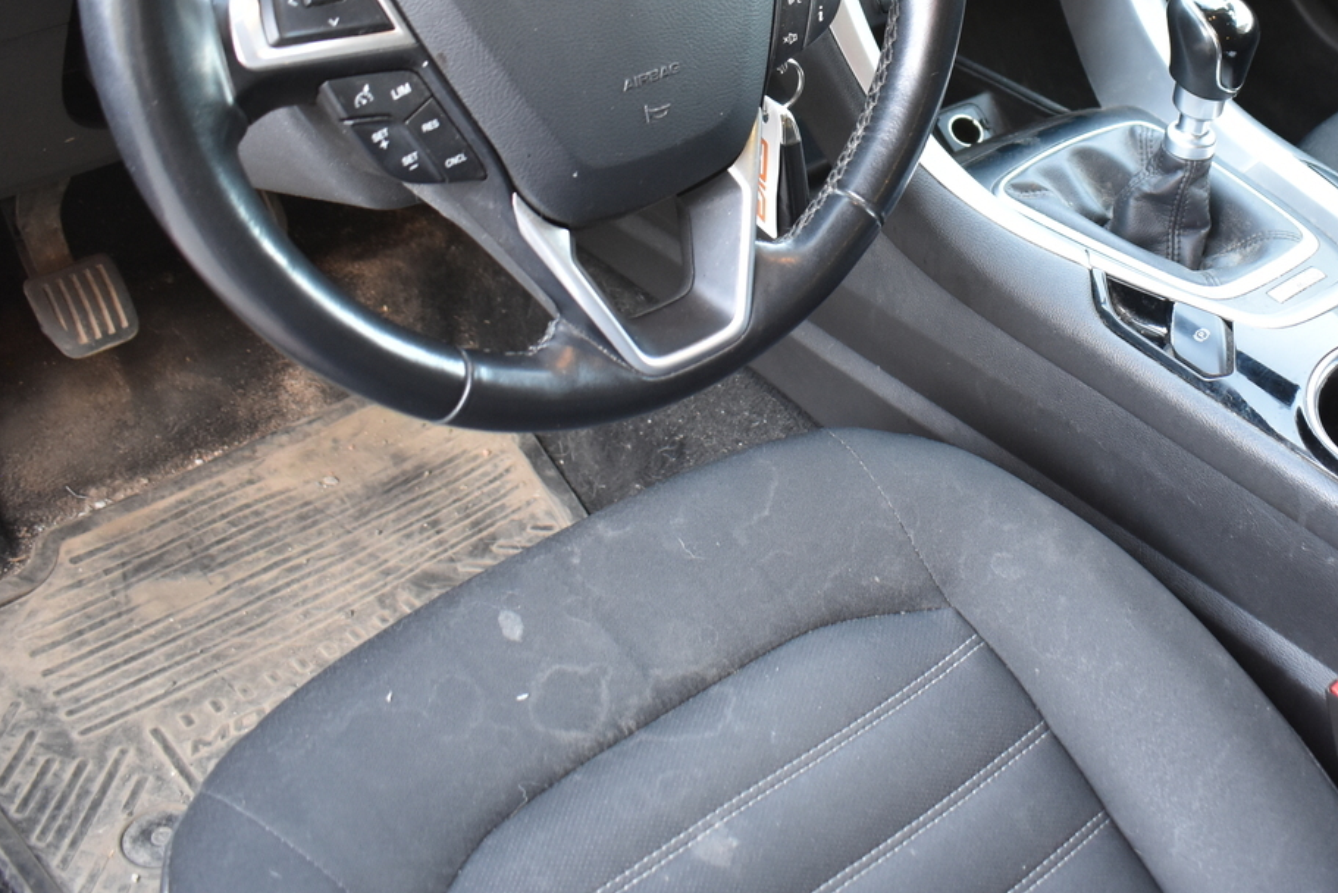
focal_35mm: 48
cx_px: 902
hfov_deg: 40.5
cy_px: 192
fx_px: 1784
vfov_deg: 27.6
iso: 800
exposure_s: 1/60
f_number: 4
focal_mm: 18
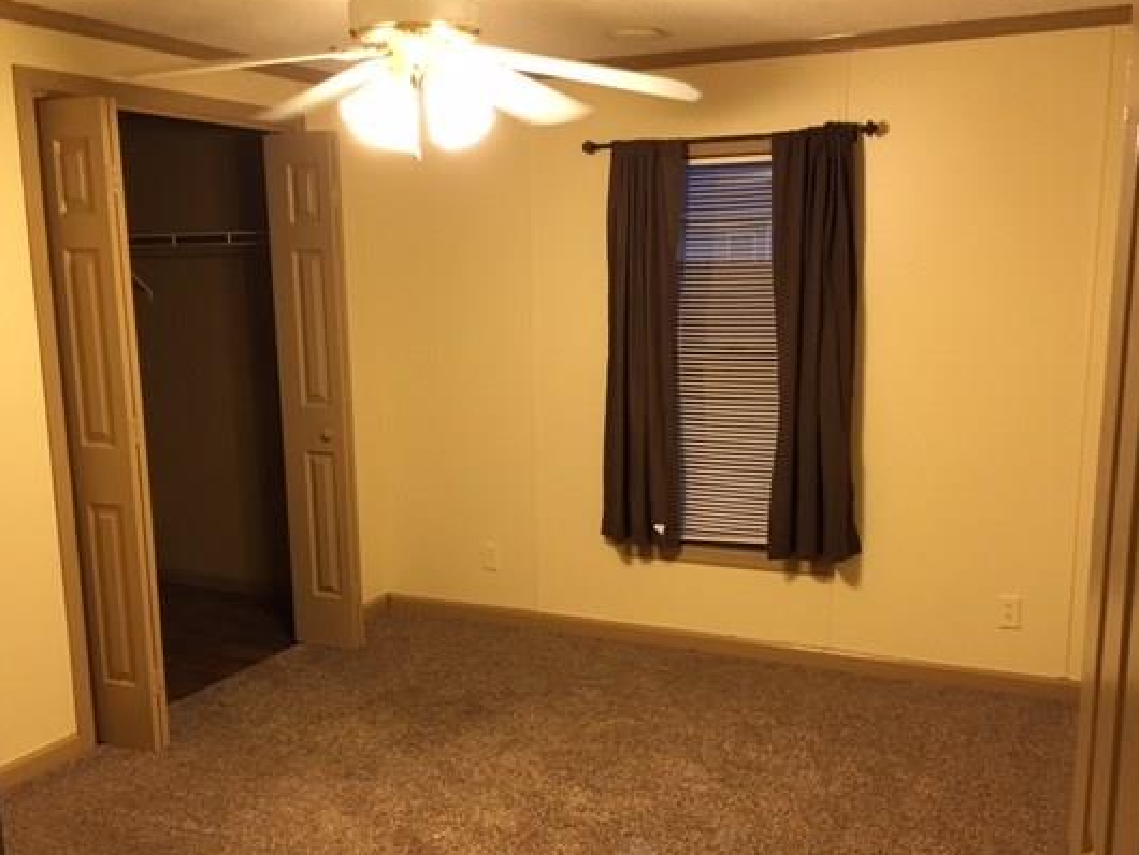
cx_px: 548
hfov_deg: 52.6
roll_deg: +1.4
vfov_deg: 40.6
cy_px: 501
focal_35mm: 35
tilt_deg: -11.7
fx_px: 1152
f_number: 2.2
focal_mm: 4.15
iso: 200
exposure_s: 1/30
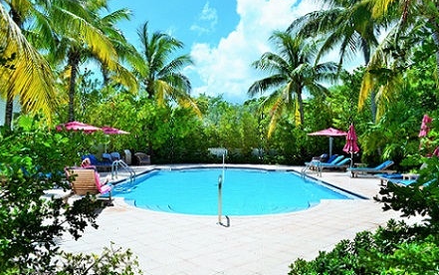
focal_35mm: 28
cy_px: 129
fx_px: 335
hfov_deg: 66.4
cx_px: 217
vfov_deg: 44.6
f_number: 11
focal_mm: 18
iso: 400
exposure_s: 1/400
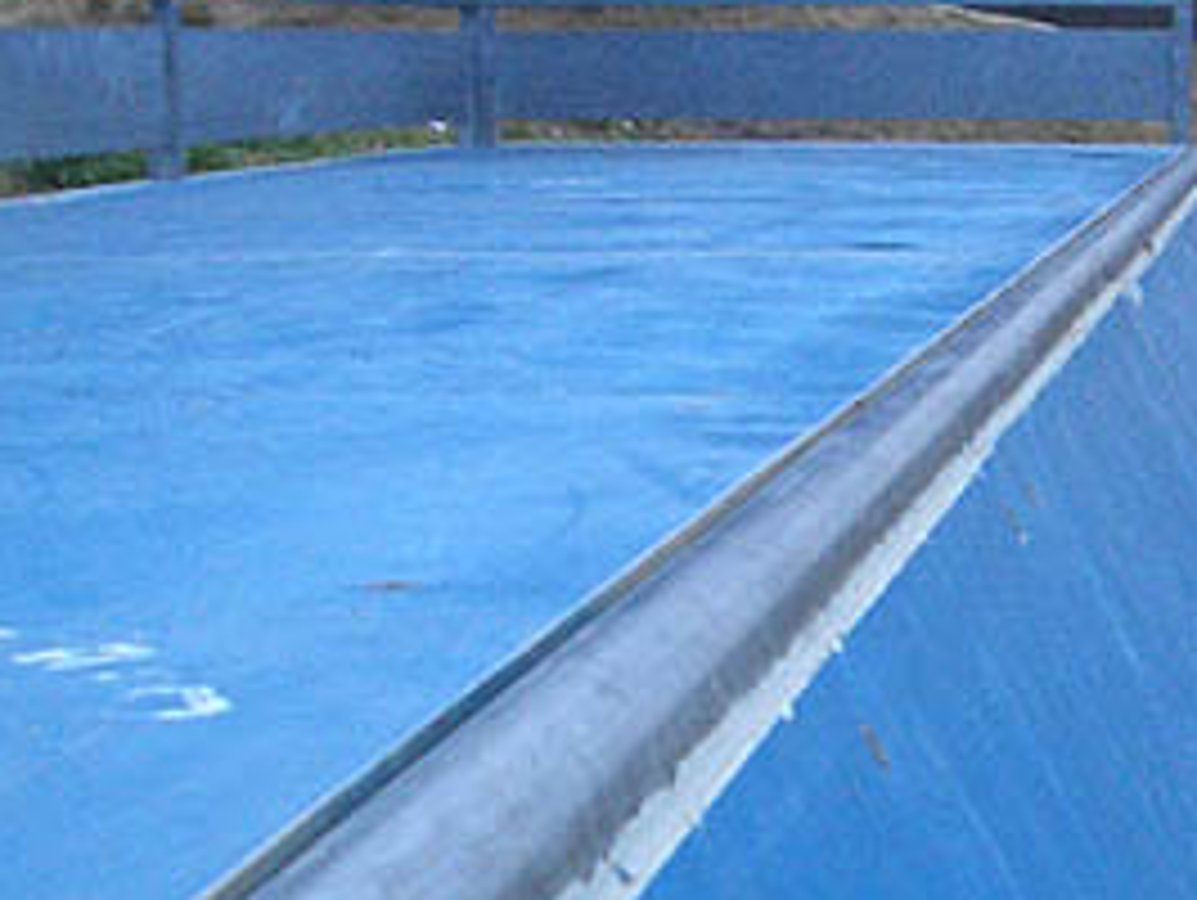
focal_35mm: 92
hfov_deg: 20.9
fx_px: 3184
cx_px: 1026
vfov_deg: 16.0
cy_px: 682
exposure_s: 1/60
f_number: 2.6
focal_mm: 5.8
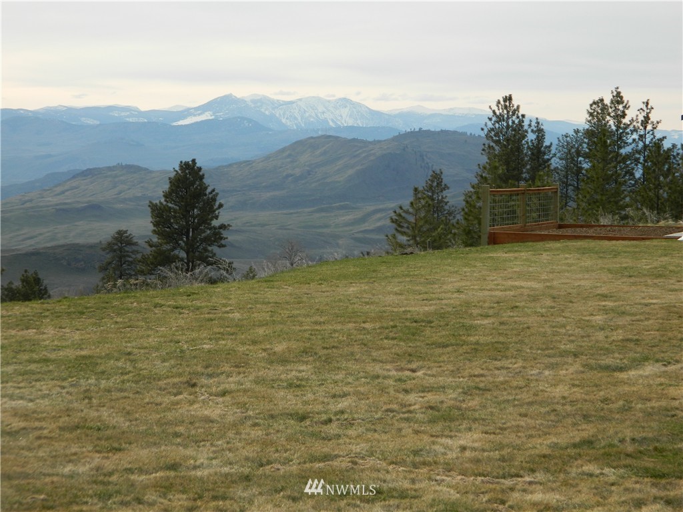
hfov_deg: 23.3
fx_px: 1657
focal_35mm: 84
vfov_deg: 17.6
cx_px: 342
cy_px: 256
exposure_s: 1/200
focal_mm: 15.1
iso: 80
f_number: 4.2
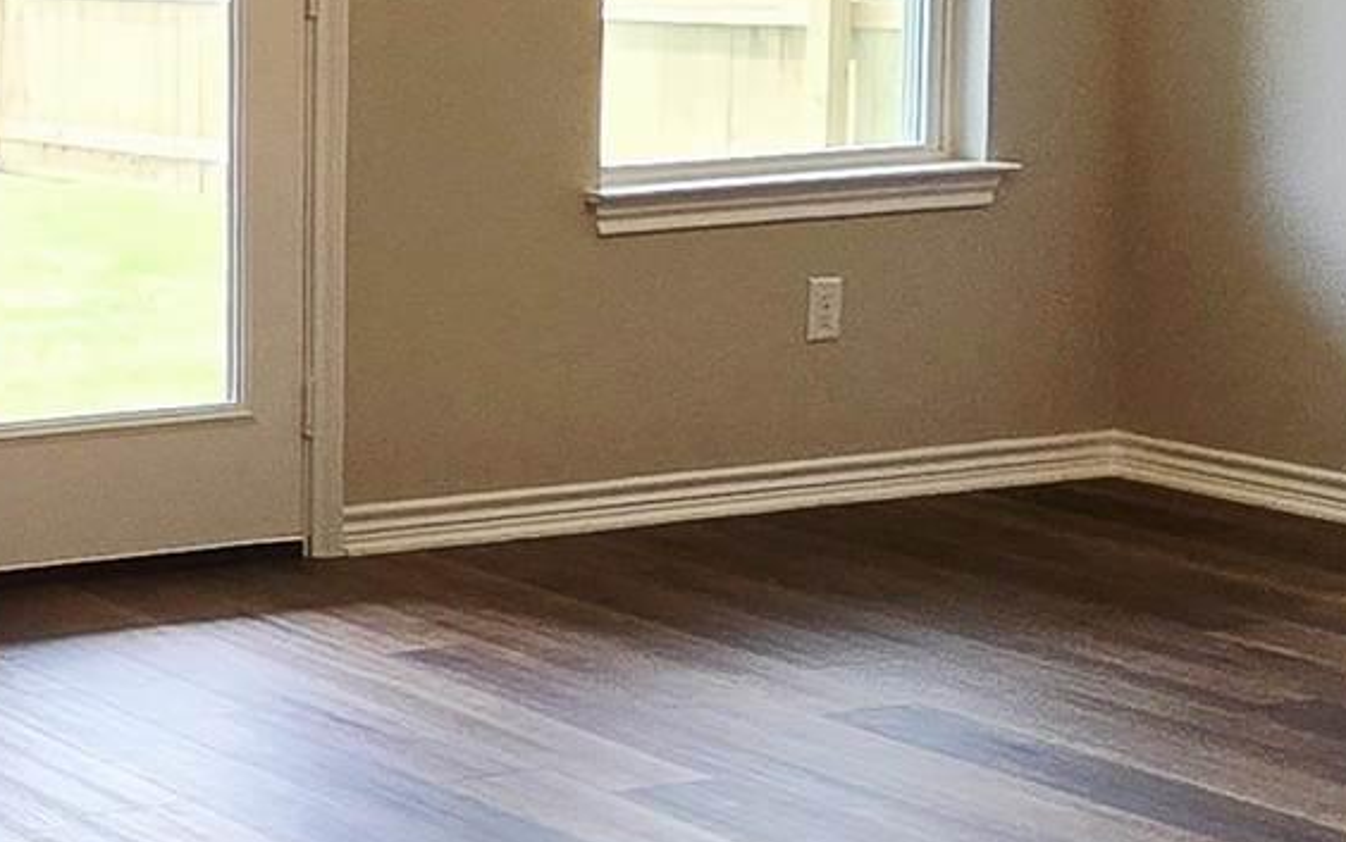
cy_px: 60
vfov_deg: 17.1
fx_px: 2752
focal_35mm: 75
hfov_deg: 20.1
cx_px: -1064
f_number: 2.2
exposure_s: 1/120
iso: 64
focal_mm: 2.2
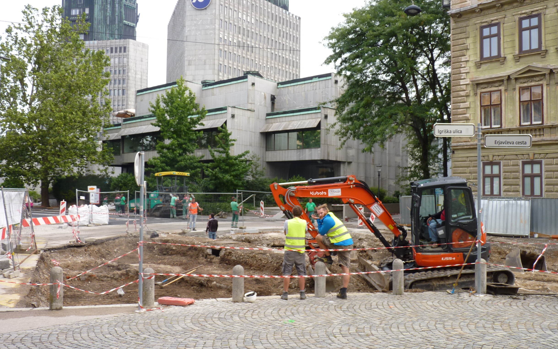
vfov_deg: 41.8
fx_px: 456
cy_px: 173
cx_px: 267
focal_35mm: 30
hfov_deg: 62.9
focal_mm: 4.8
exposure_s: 1/125
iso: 80
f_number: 3.6
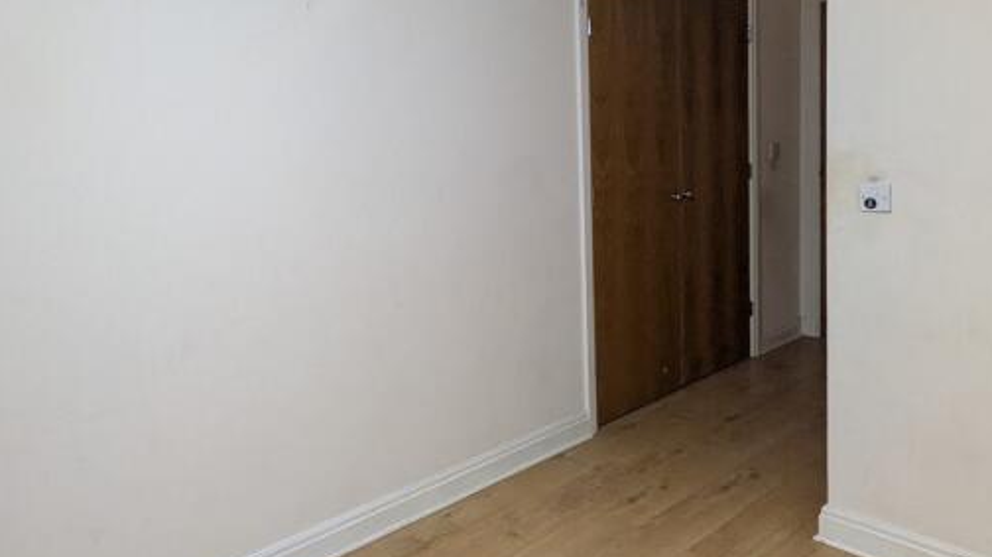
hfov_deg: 62.4
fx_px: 815
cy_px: 171
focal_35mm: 31
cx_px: 435
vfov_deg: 37.2
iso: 484
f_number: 2.2
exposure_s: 1/50
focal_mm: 1.85
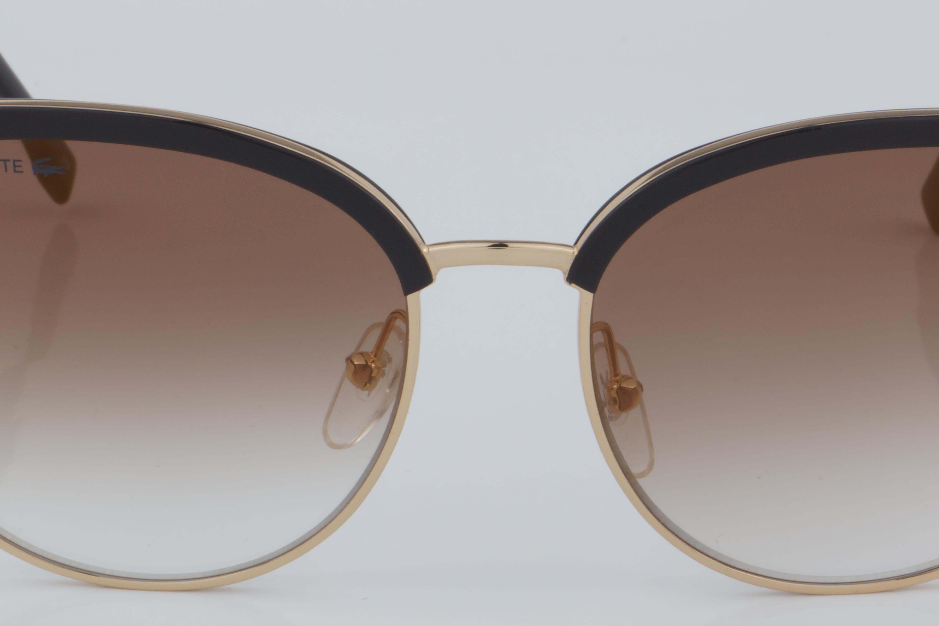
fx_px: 3359
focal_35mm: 129
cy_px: 328
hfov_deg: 15.9
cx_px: 498
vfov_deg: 10.6
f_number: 32
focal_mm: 55
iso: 100
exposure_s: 1/4
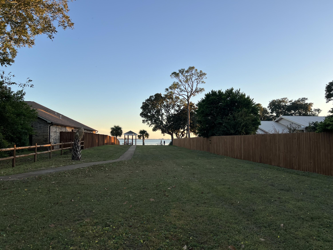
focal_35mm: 26
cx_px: 166
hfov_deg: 67.3
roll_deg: +0.1
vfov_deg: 53.1
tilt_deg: +3.4
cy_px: 125
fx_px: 250
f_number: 1.5
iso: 50
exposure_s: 1/1029
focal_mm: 5.7
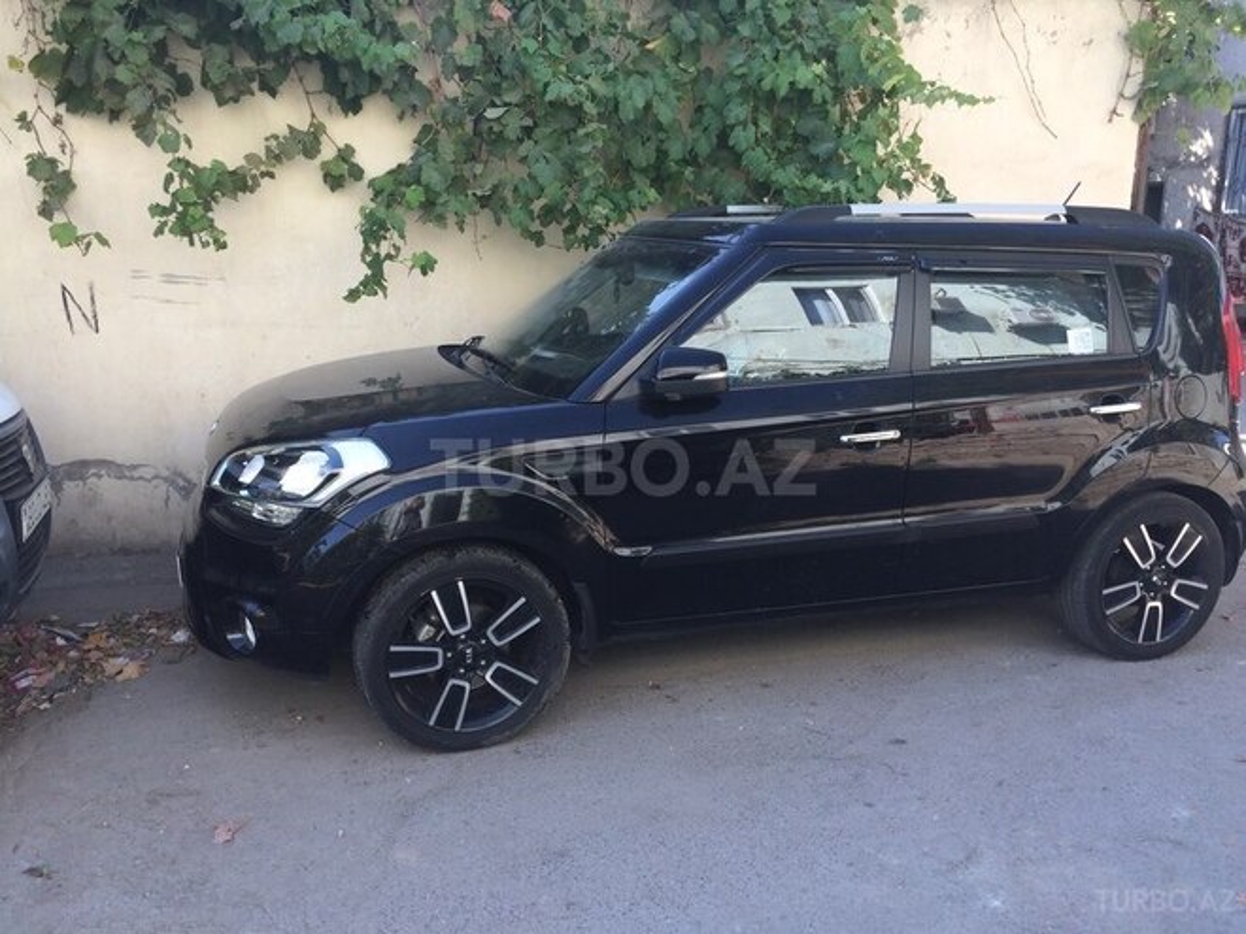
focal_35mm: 29
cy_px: 467
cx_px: 623
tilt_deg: -10.9
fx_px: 1044
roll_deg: -0.8
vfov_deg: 48.2
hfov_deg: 61.7
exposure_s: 1/302
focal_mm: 4.15
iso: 32
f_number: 2.2
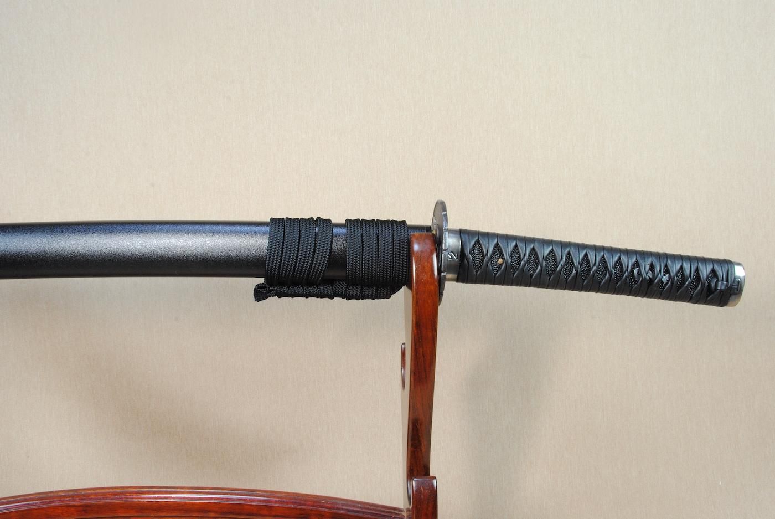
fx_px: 647
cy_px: 260
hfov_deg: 61.9
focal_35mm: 30
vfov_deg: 43.7
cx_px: 388
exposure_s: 1/2
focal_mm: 20
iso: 400
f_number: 11
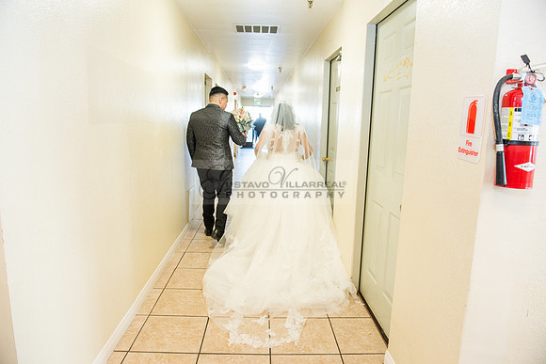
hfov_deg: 73.7
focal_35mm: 24
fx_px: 364
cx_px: 273
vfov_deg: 53.2
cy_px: 182
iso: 1250
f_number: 5
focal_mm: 24
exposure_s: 1/100
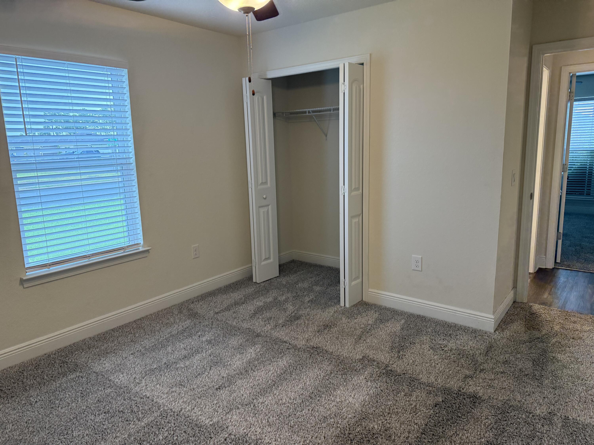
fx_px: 412
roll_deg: +1.6
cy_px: 222
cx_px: 297
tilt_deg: -8.8
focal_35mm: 24
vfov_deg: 56.8
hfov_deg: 71.6
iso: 250
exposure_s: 1/60
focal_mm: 6.76
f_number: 1.78
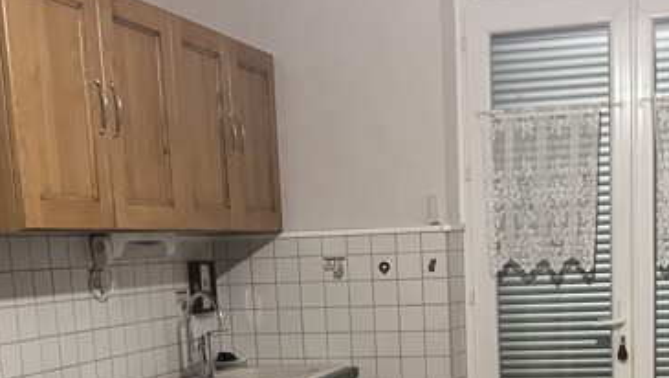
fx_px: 1101
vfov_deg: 18.4
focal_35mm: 62
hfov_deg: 33.6
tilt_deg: -9.5
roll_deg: +3.0
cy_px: 455
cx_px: 422
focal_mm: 5.1
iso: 500
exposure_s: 1/50
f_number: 1.6
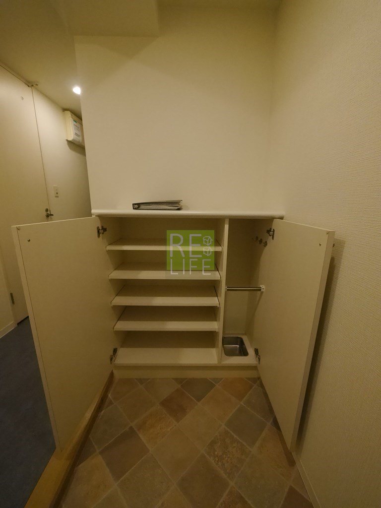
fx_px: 205
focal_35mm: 14
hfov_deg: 85.7
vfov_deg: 102.1
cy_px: 254
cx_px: 190
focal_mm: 7
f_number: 4
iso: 2500
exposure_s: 1/125
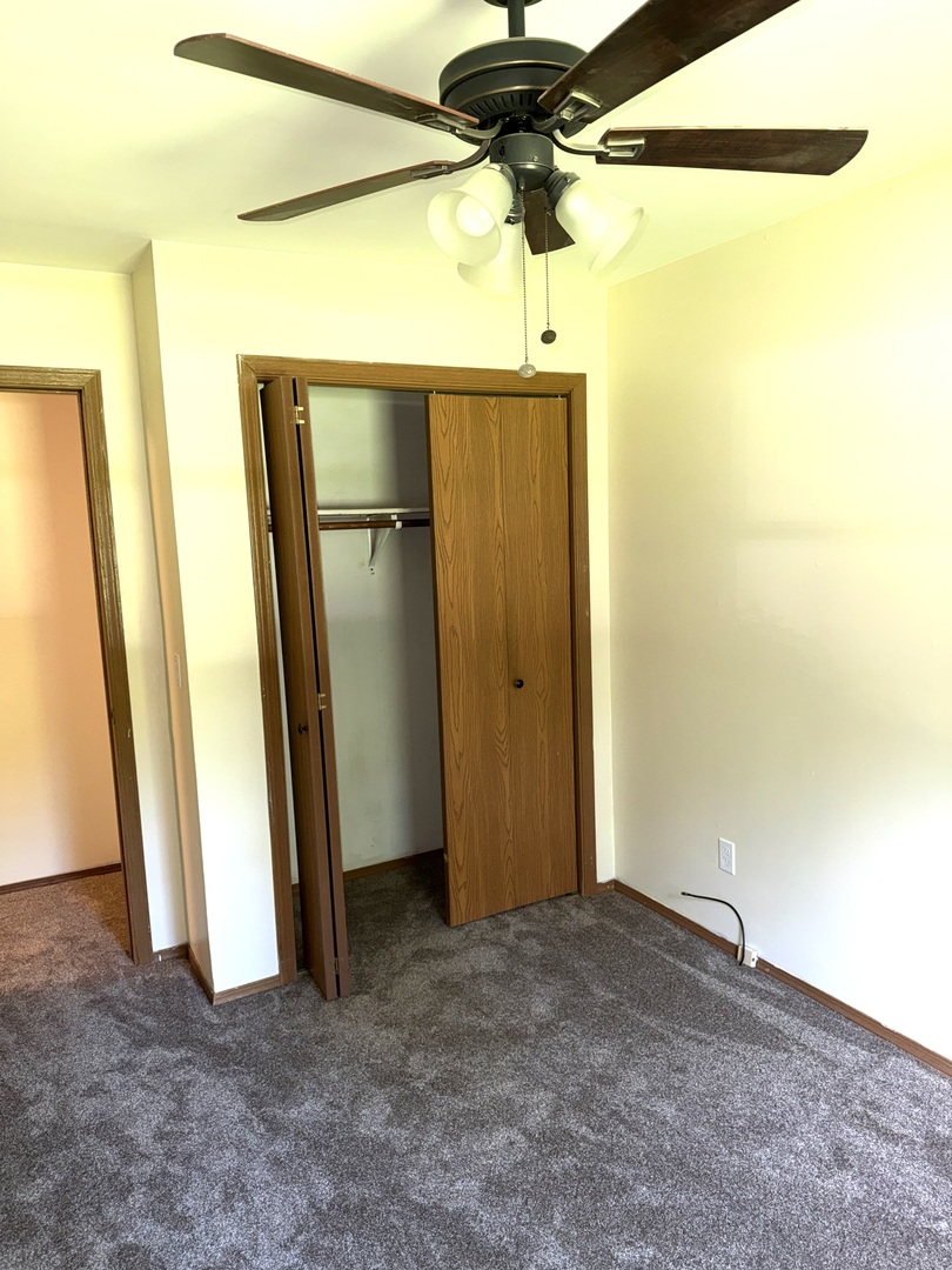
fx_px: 880
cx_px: 476
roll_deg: +1.5
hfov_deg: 56.8
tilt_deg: -6.9
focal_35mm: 24
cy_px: 635
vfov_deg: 71.6
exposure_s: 1/28
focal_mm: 6.76
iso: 80
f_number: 1.78
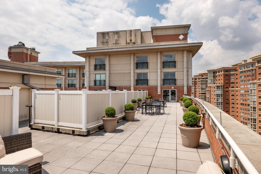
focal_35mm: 20
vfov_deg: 61.9
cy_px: 87
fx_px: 145
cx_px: 130
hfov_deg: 84.0
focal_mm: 20
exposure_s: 1/320
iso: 50
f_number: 8
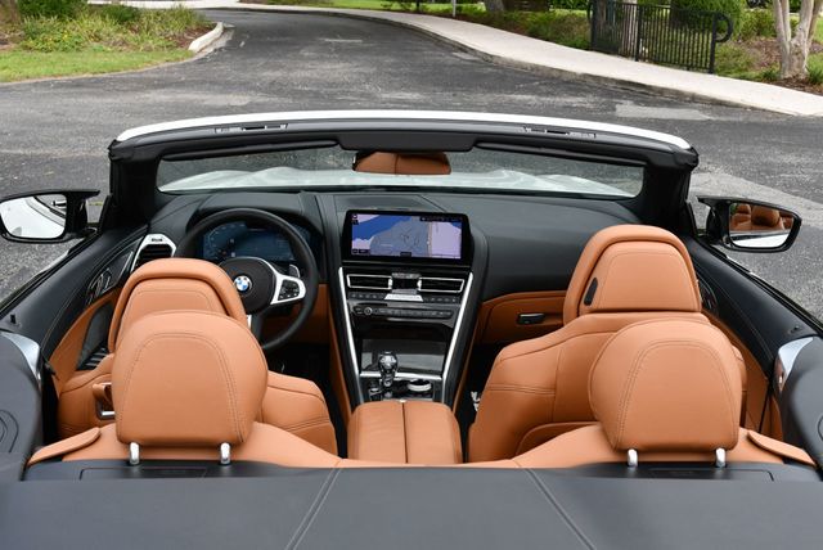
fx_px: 1098
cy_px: 275
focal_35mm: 48
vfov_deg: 28.1
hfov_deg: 41.1
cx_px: 412
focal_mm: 24
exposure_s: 1/250
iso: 200
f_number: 6.3
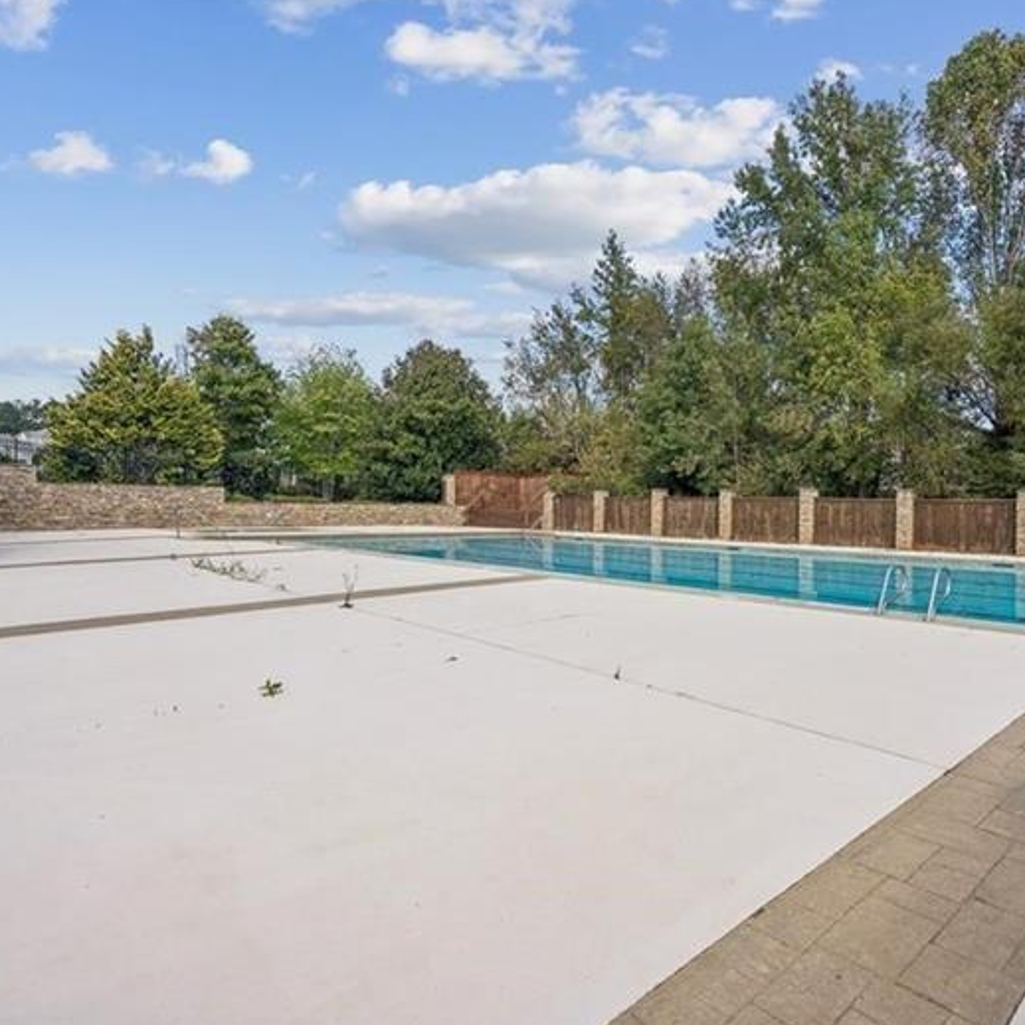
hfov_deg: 71.8
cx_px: 580
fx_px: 704
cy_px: 514
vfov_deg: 72.1
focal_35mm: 21
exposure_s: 1/500
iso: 100
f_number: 5.6
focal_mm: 16
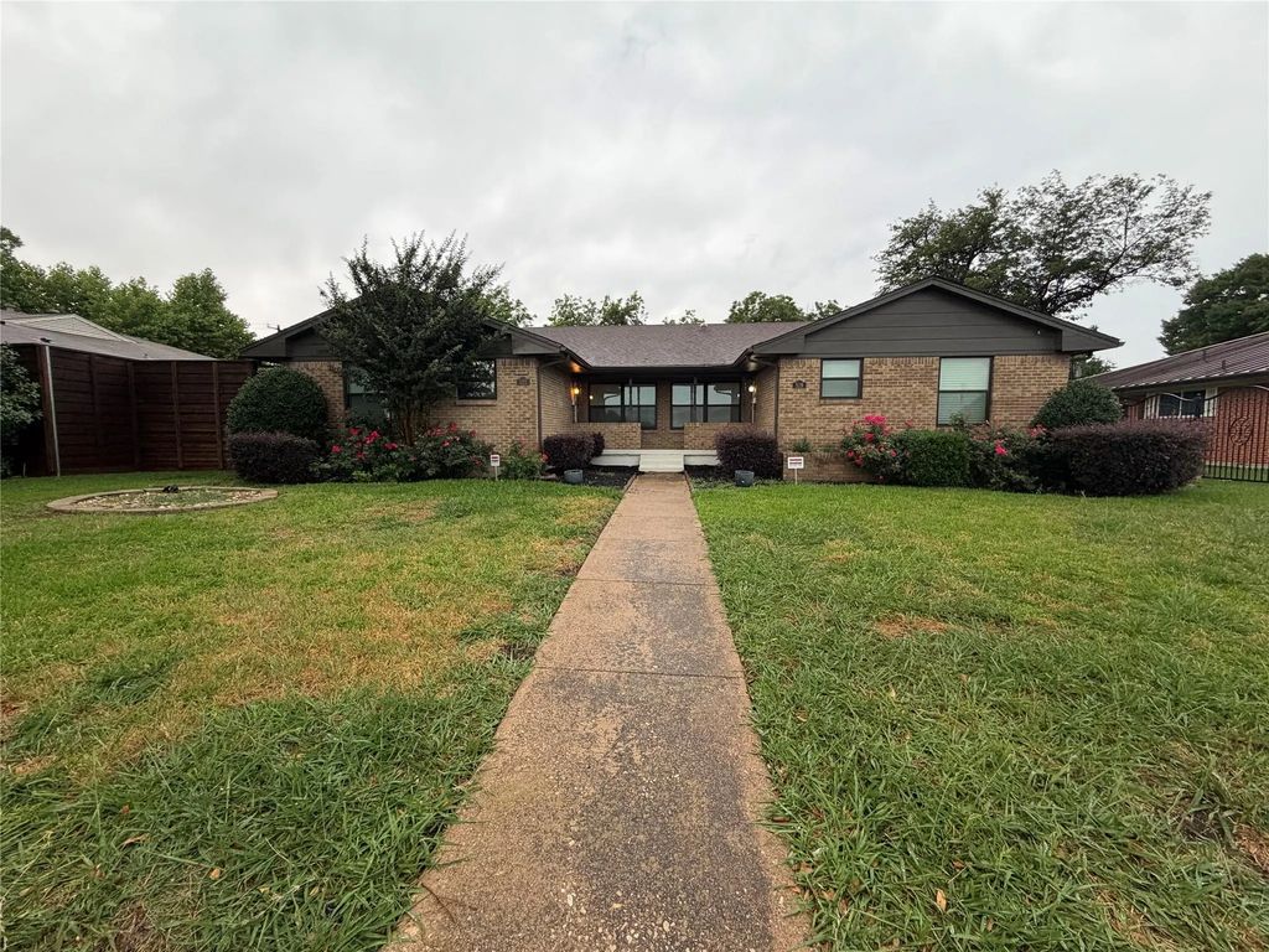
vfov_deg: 85.7
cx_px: 634
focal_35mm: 14
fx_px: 513
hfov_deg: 102.1
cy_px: 476
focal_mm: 2.22
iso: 160
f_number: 2.2
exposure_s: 1/121
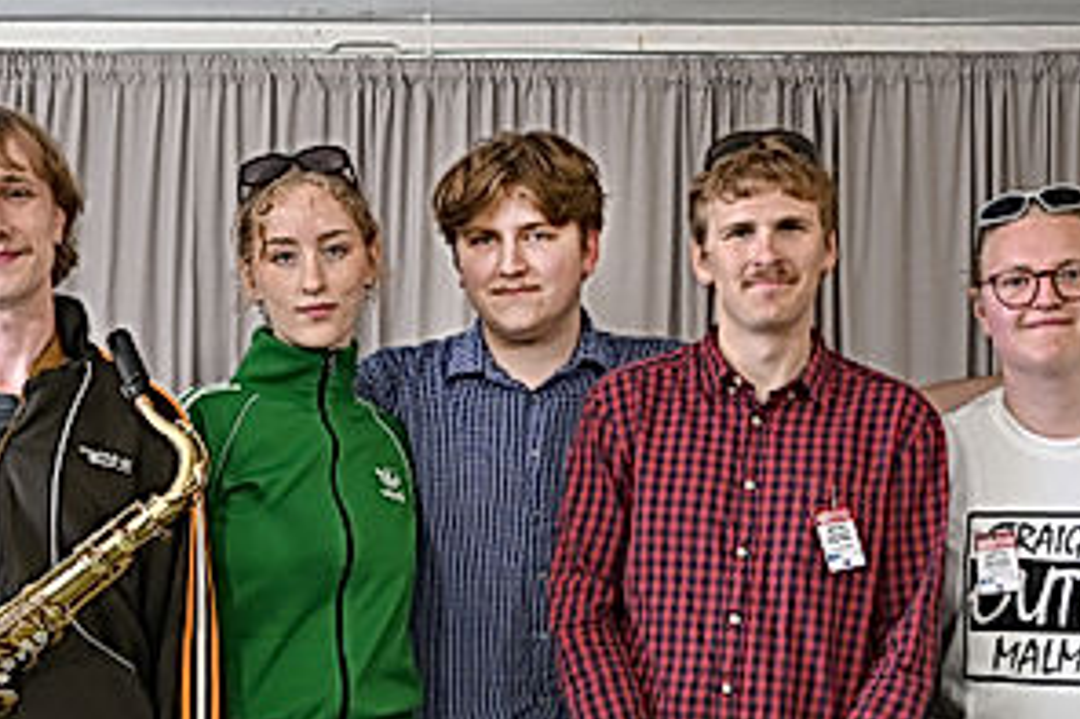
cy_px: 604
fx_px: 2279
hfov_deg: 26.5
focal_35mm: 76
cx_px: 354
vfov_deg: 17.7
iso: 1600
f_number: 4.2
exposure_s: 1/160
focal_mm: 30
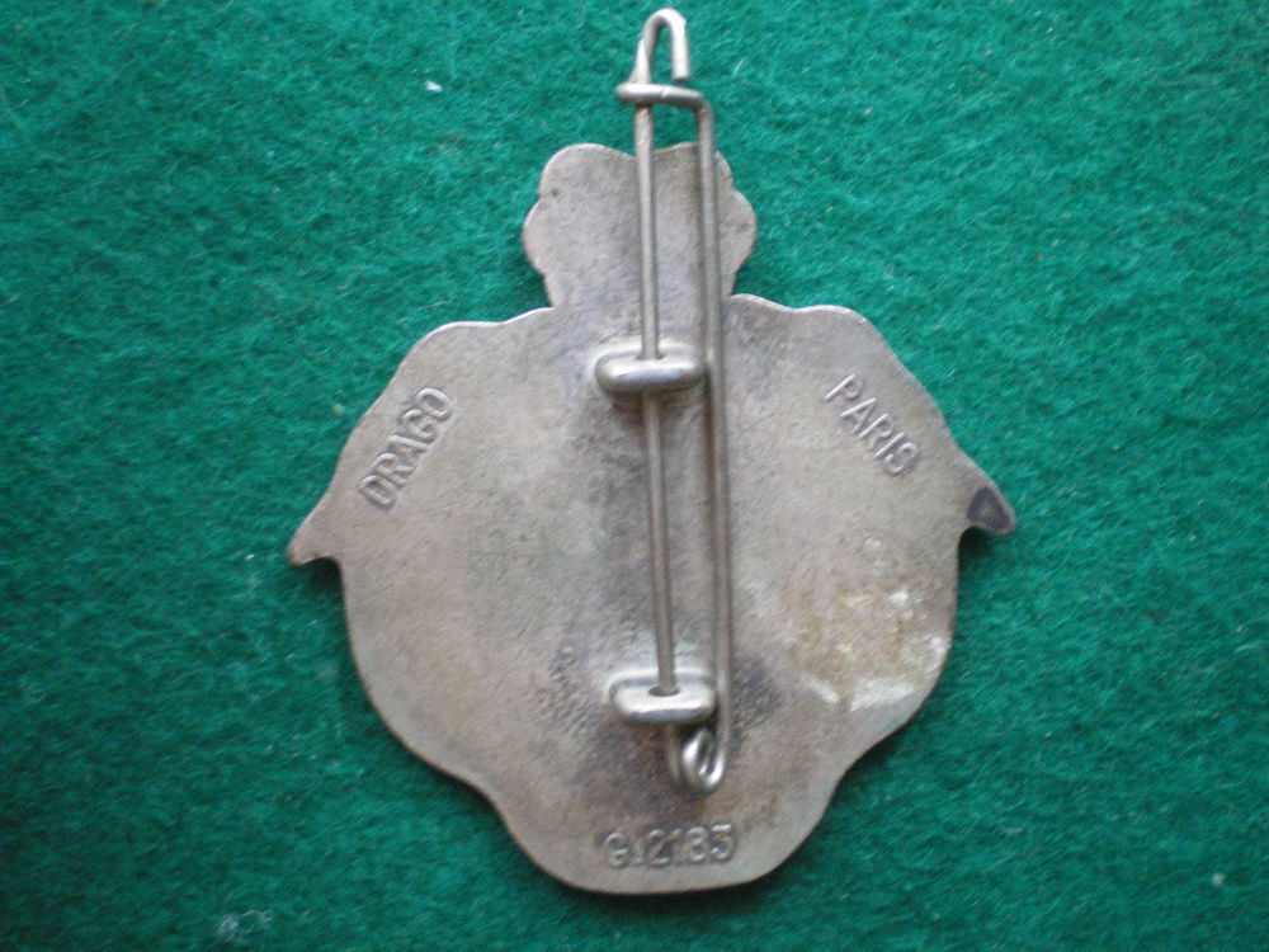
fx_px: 1393
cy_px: 476
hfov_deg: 49.0
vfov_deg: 37.7
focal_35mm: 38
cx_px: 634
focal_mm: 6.3
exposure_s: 1/20
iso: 400
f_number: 3.1
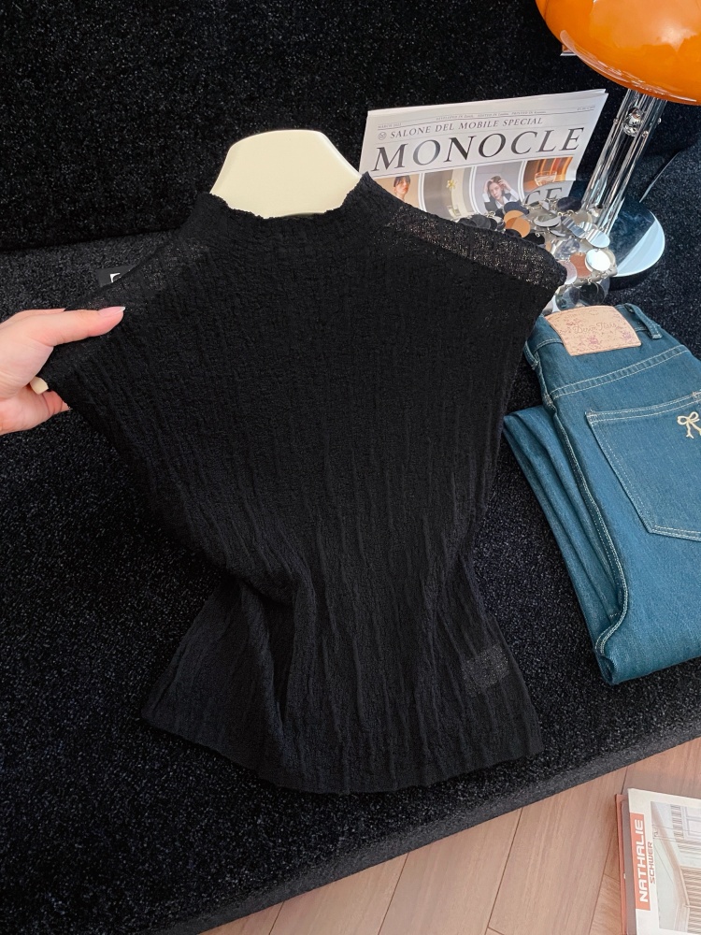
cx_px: 350
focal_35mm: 26
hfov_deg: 53.1
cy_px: 468
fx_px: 702
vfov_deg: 67.3
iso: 400
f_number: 1.6
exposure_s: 1/60
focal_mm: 4.2
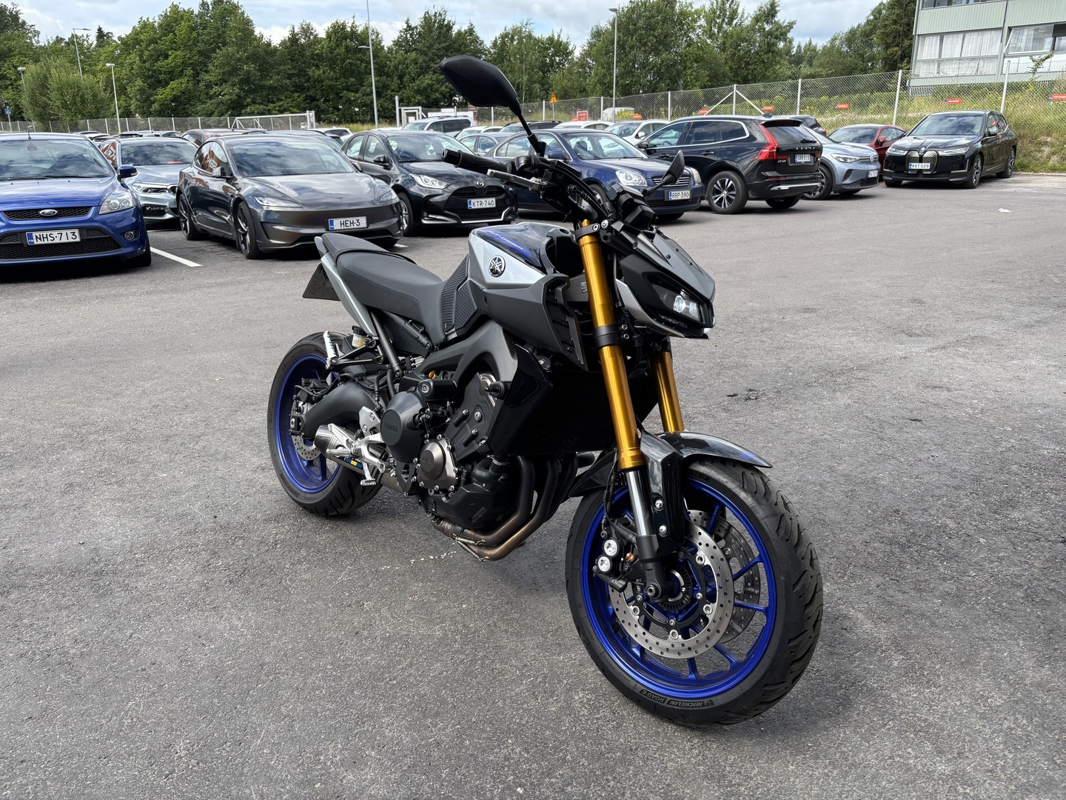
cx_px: 533
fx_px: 801
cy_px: 400
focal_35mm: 26
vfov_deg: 53.1
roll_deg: -0.2
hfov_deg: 67.3
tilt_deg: -17.0
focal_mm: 5.96
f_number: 1.6
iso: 50
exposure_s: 1/894
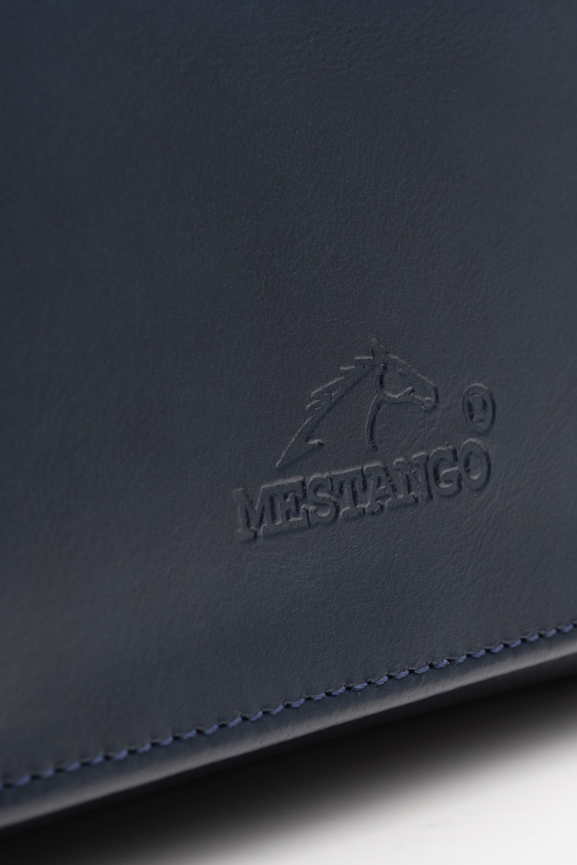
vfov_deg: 18.1
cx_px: 267
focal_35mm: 113
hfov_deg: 12.1
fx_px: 2717
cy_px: 432
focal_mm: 50
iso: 125
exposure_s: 1/2.5
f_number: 11
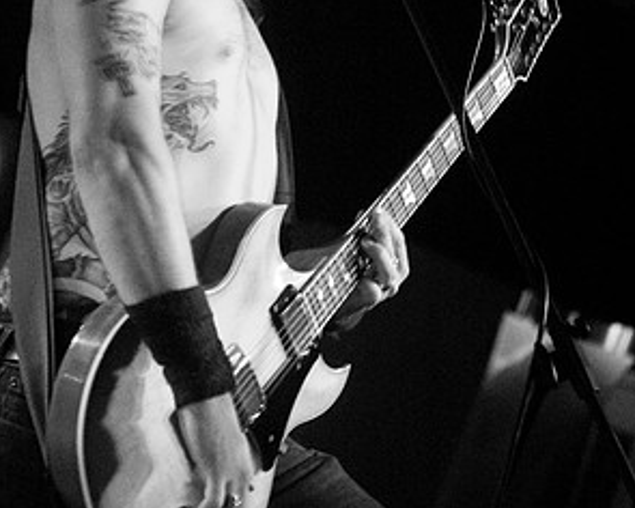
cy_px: 114
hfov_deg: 12.9
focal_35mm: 150
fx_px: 2819
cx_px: 318
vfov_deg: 10.3
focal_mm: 70
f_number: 2.8
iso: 1600
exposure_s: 1/25
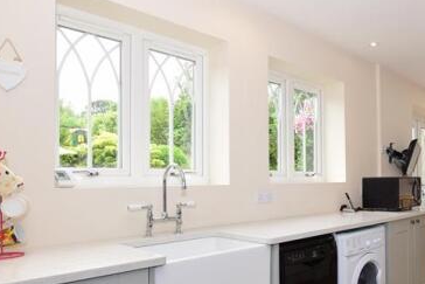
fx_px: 319
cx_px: 295
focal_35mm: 27
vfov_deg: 47.0
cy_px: 195
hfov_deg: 64.9
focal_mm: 10
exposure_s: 1/50
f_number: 7.1
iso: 200
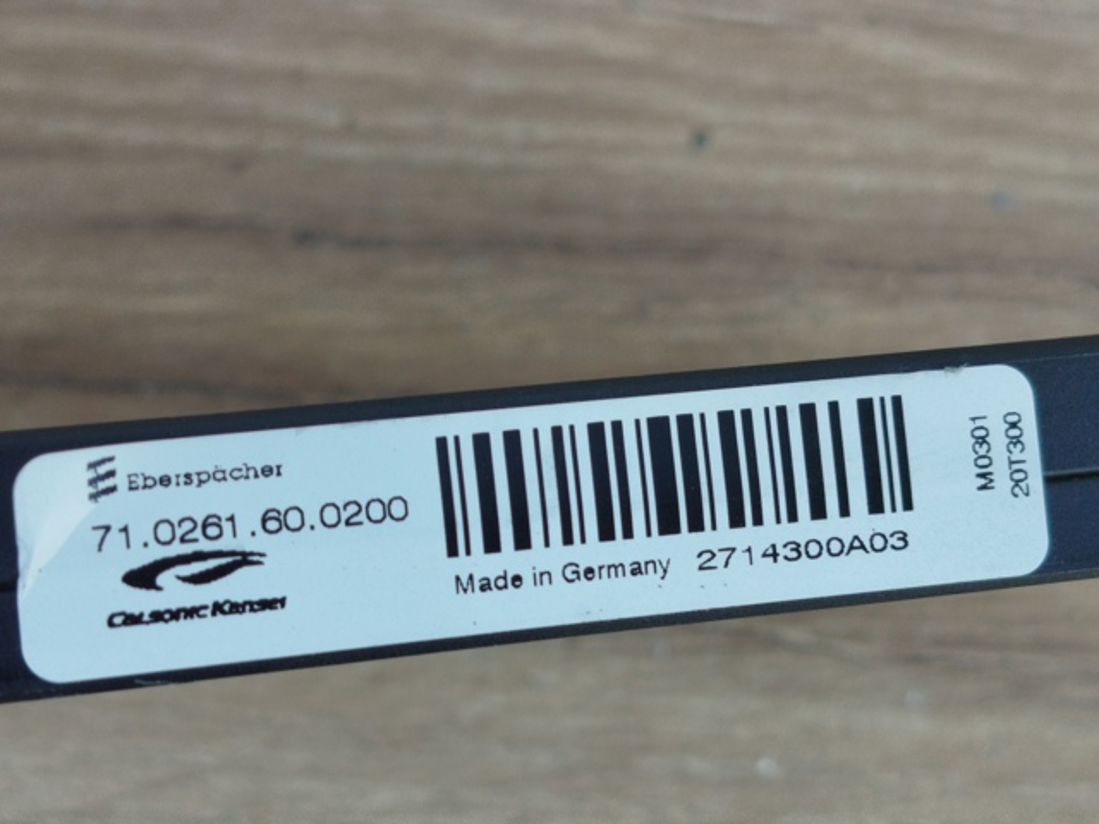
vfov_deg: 20.4
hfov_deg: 27.0
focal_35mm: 72
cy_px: 412
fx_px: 2286
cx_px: 550
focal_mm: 5.31
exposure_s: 1/100
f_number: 1.7
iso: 80
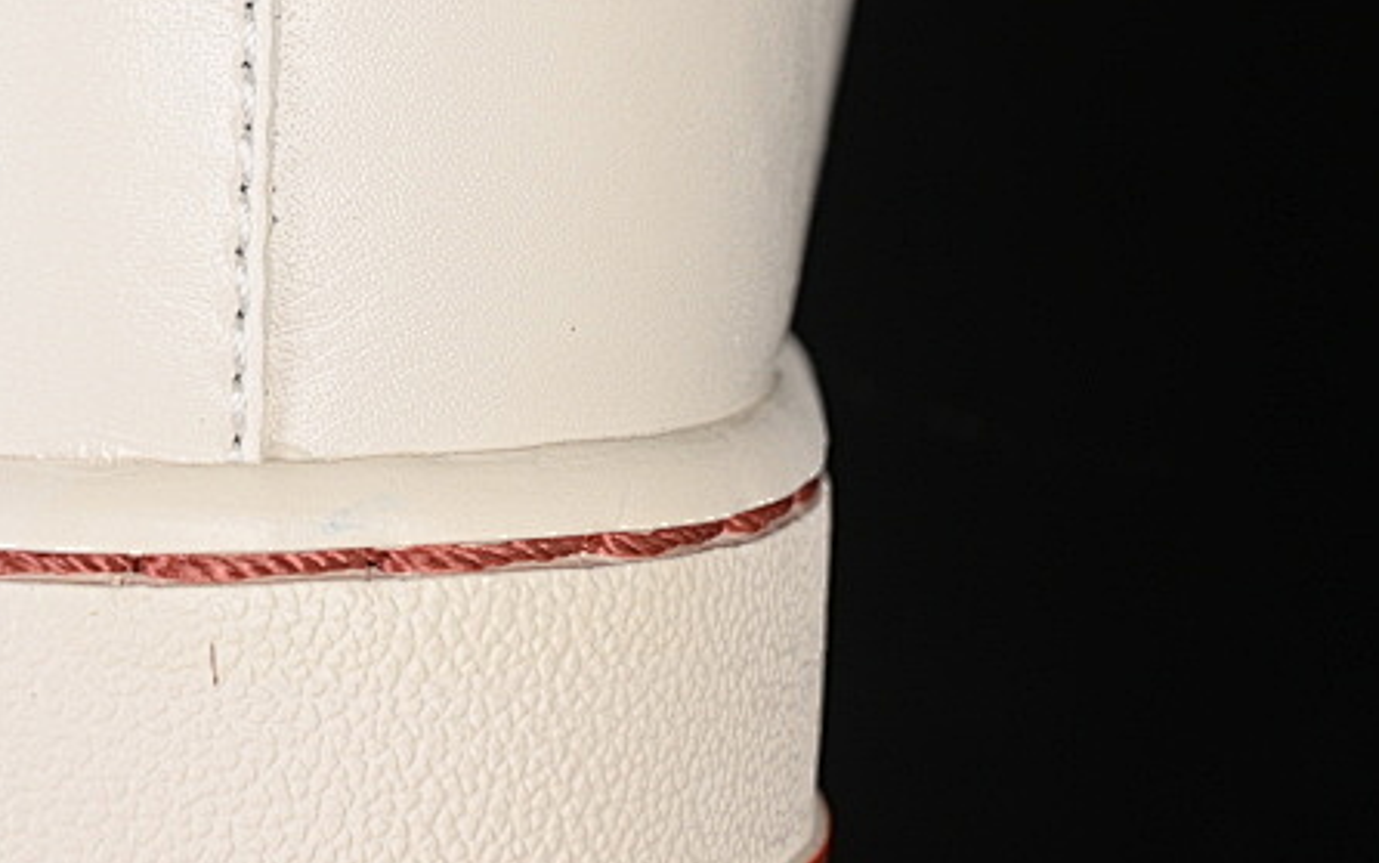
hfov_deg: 11.2
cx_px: 74
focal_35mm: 185
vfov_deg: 7.1
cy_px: -77
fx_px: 6954
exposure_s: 1/80
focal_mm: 50
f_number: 7.1
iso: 160
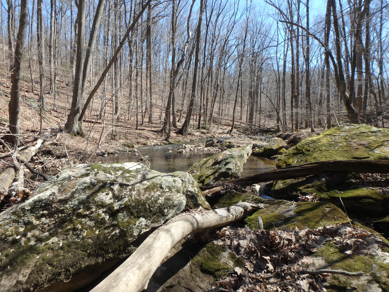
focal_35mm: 21
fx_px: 236
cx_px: 194
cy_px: 146
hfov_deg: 79.0
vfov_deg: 63.4
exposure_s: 1/400
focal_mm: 3.7
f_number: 3.5
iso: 125
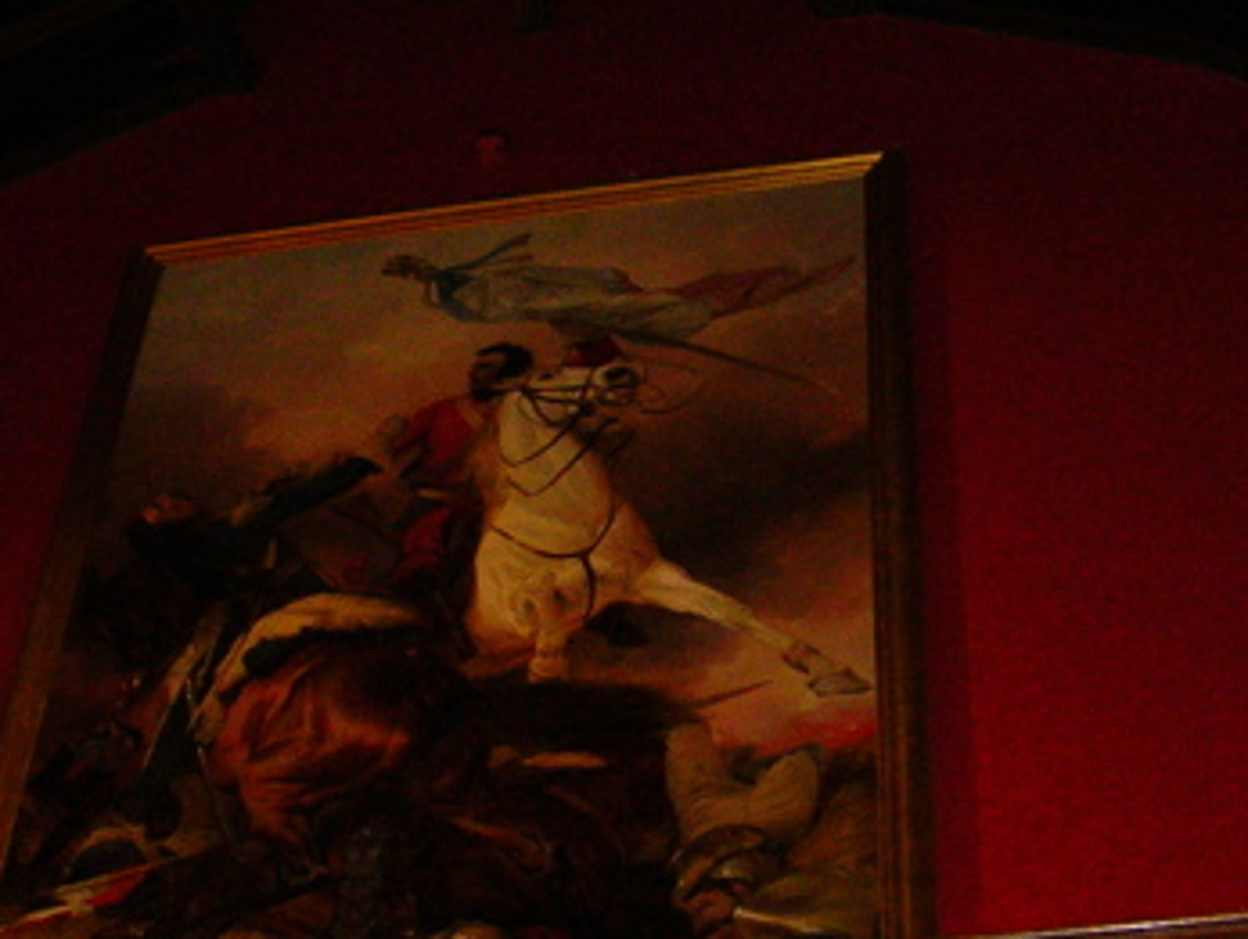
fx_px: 2526
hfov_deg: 27.7
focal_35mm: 70
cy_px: 565
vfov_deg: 21.0
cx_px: 601
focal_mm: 5.8
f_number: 2.8
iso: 200
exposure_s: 1/60.1
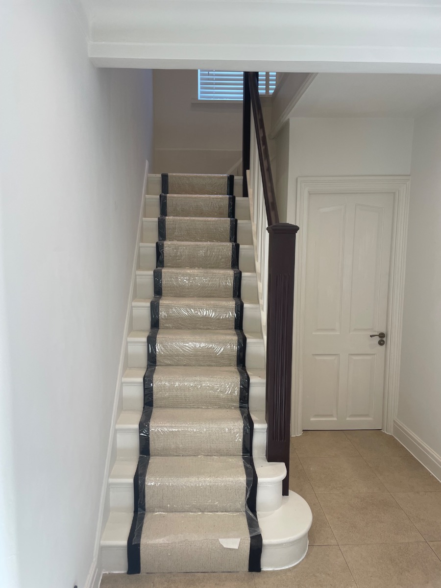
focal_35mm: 26
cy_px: 294
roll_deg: +0.7
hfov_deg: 53.1
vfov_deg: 67.3
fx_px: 442
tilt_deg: -4.0
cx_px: 220
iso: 50
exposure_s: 1/100
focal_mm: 4.2
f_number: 1.6
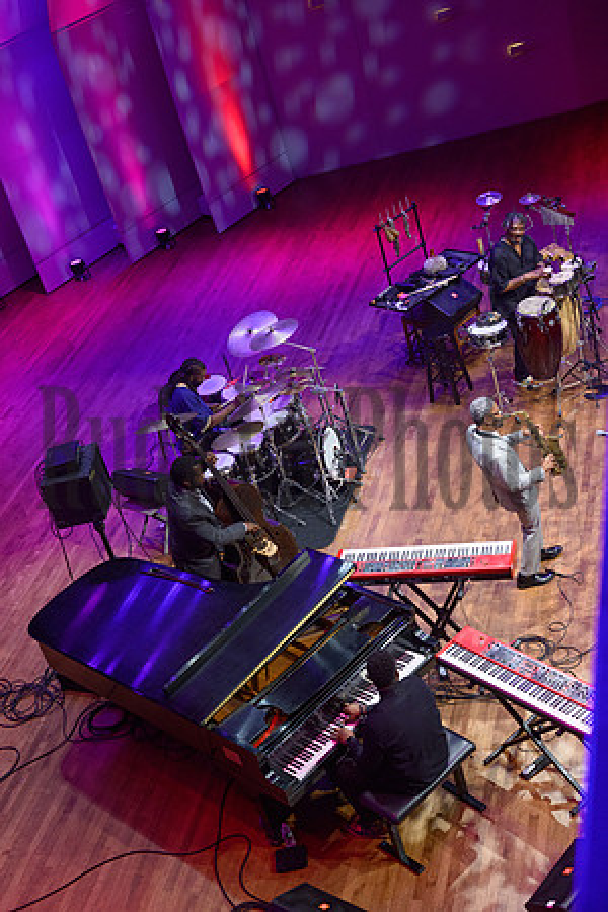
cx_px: 304
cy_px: 456
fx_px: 1216
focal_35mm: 48
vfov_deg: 41.1
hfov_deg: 28.1
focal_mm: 48
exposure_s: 1/320
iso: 3200
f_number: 6.3
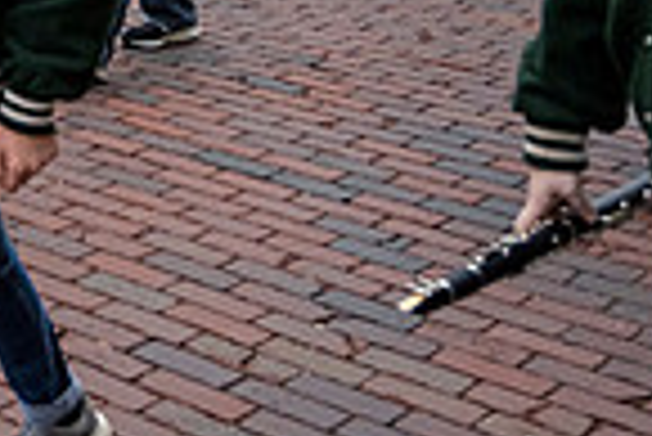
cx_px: -351
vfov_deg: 13.4
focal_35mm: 96
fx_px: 1740
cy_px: -240
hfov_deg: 18.6
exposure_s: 1/1600
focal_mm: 24
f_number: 4
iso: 1000
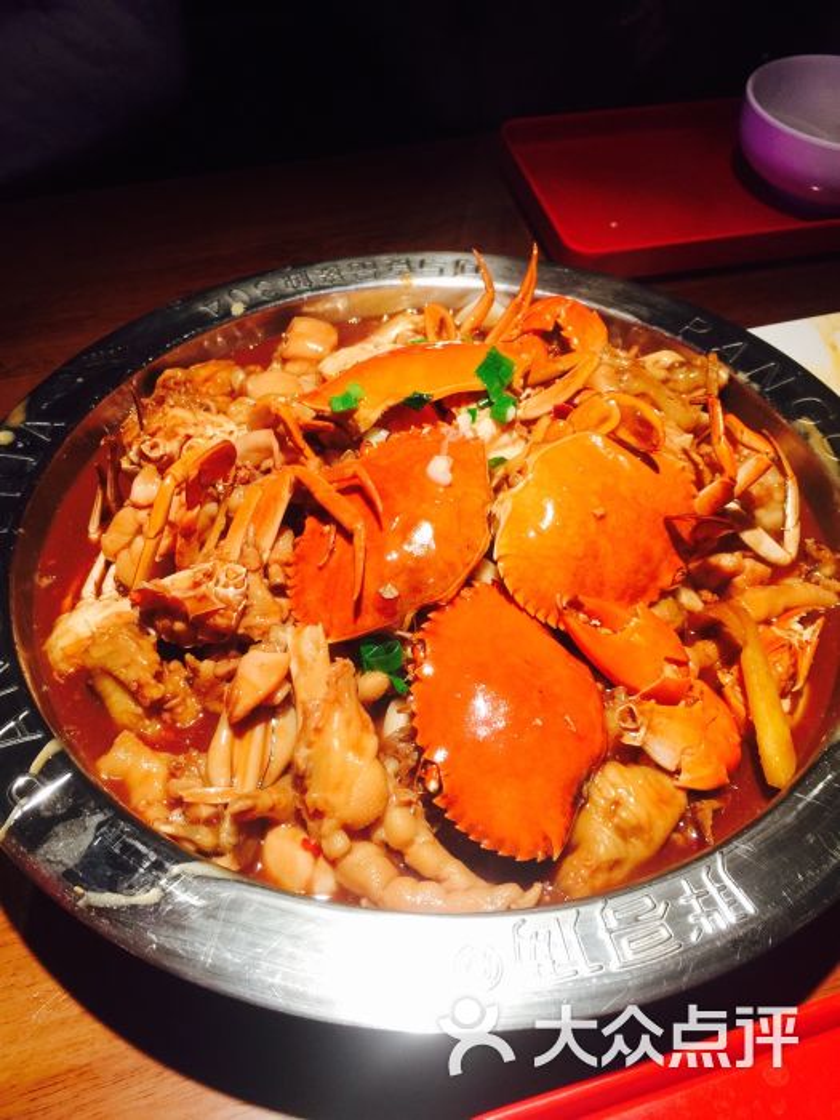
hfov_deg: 48.2
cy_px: 560
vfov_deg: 61.7
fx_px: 938
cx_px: 420
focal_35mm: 29
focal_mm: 4.15
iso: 64
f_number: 2.2
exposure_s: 1/33
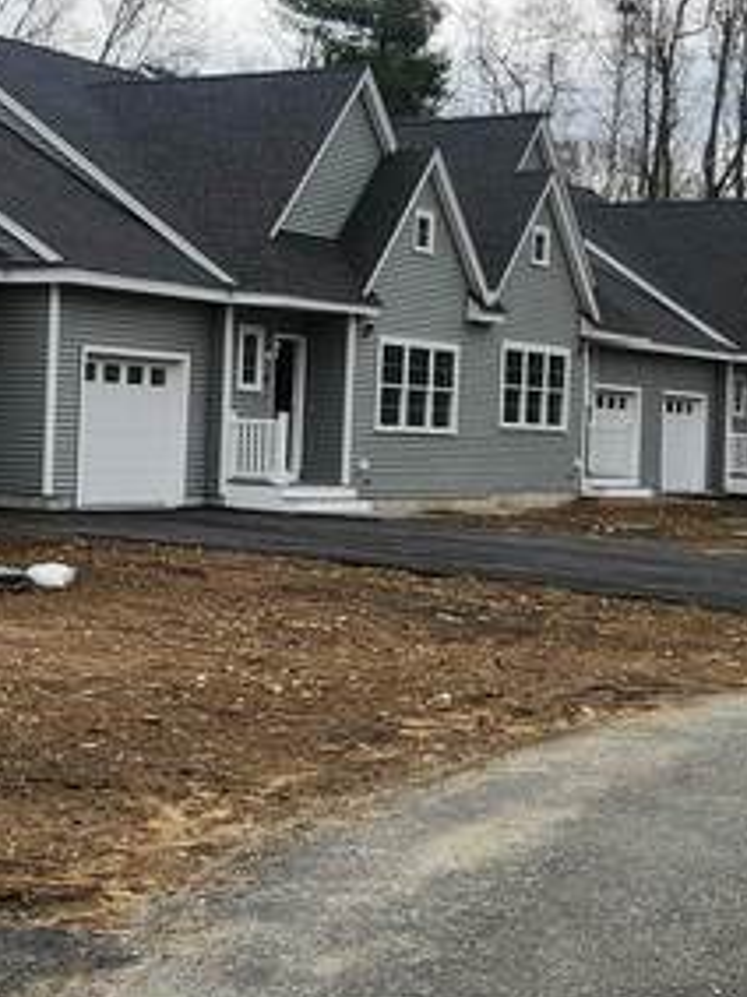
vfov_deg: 24.9
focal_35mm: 78
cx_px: -49
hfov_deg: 18.3
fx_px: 2246
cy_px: 310
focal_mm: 5.4
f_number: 1.8
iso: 20
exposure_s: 1/677
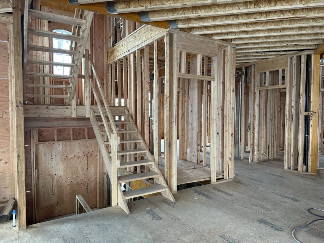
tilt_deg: -2.1
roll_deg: +0.2
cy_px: 122
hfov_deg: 71.6
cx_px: 162
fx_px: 225
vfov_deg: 56.8
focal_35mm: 24
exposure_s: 1/60
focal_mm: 6.76
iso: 640
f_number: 1.78
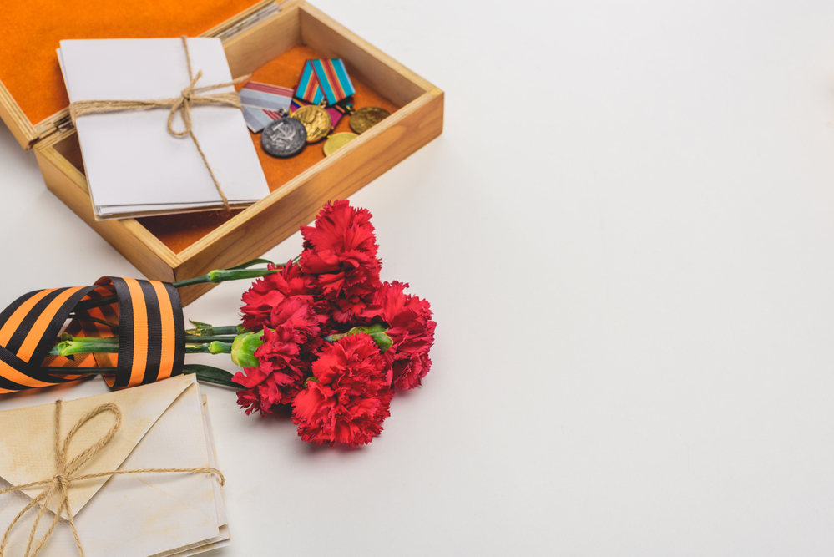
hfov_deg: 39.6
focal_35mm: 50
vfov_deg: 27.0
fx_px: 1159
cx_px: 417
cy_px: 278
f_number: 9
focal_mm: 50
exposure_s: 1/160
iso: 160
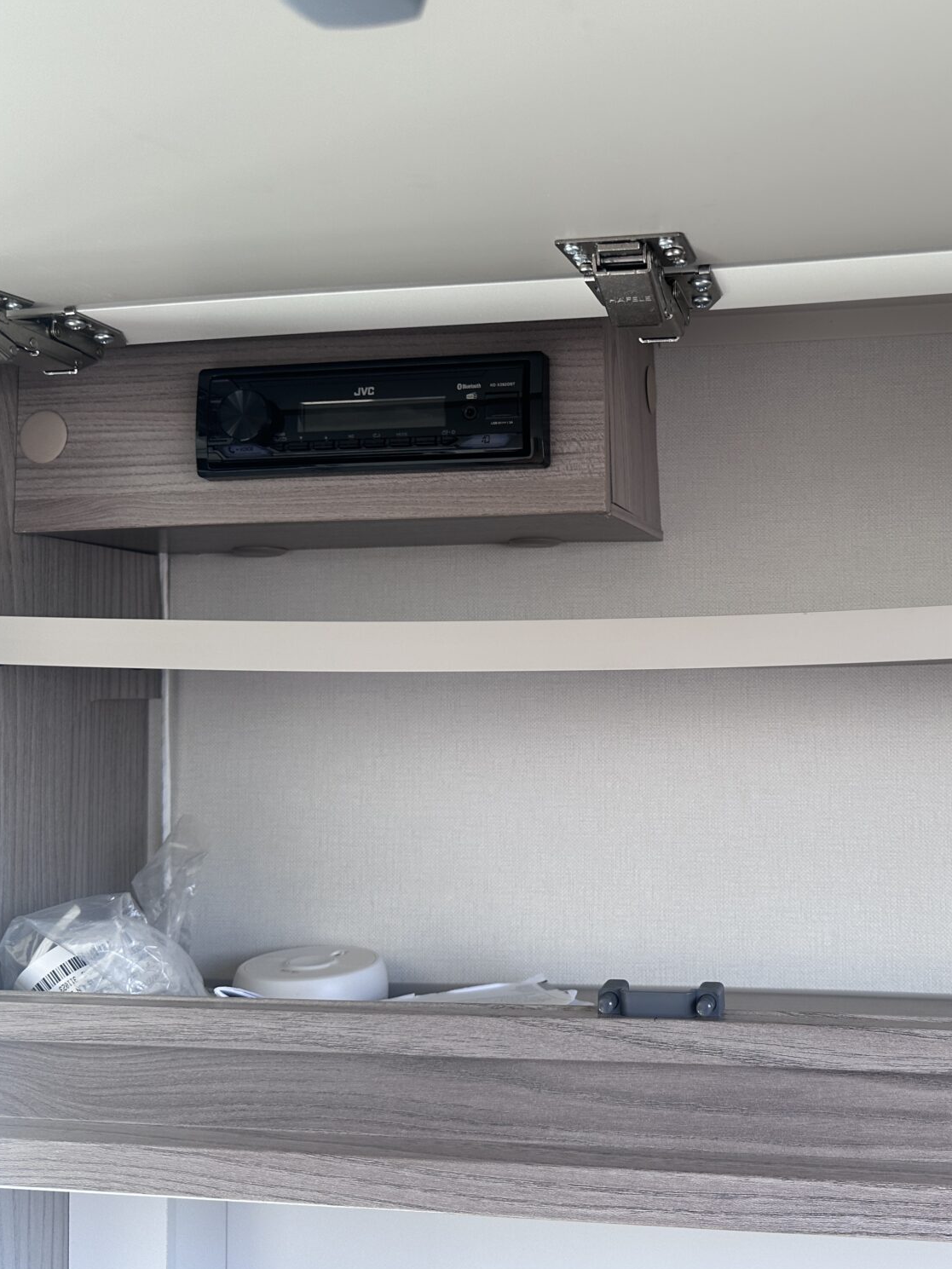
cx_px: 713
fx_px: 1210
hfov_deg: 41.7
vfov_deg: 55.3
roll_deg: +0.5
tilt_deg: +2.0
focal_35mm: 33
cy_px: 626
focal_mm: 6.86
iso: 80
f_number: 1.78
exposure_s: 1/121
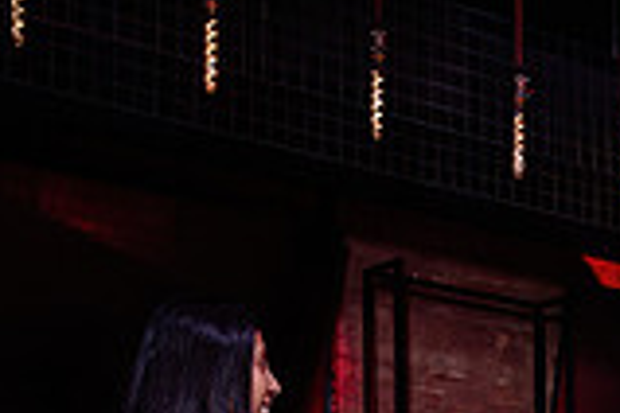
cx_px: 612
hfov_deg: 17.8
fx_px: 1929
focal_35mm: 112
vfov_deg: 11.7
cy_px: 636
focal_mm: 27
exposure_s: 1/60
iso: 1000
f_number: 4.5
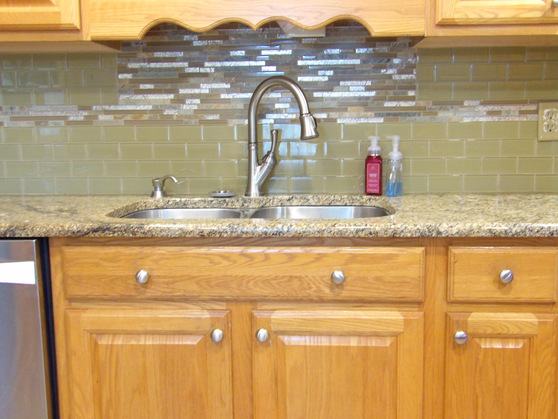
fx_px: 629
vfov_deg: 36.8
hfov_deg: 47.9
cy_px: 210
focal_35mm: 39
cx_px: 279
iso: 740
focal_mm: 7
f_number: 3.2
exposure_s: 1/20
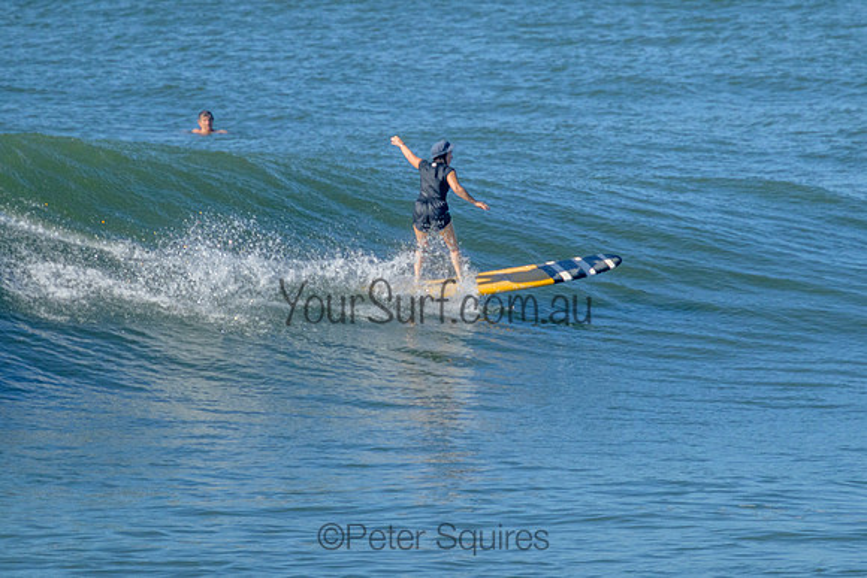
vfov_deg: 1.3
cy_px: 228
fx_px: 26464
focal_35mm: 1099
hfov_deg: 1.9
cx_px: 524
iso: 1400
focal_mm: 800
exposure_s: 1/2000
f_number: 11
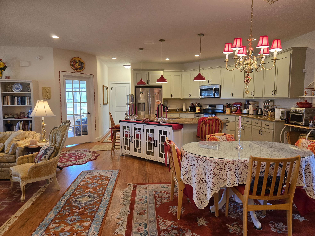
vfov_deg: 58.9
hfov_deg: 73.9
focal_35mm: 23
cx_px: 158
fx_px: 209
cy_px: 118
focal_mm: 5.4
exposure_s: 1/120
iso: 125
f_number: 1.8
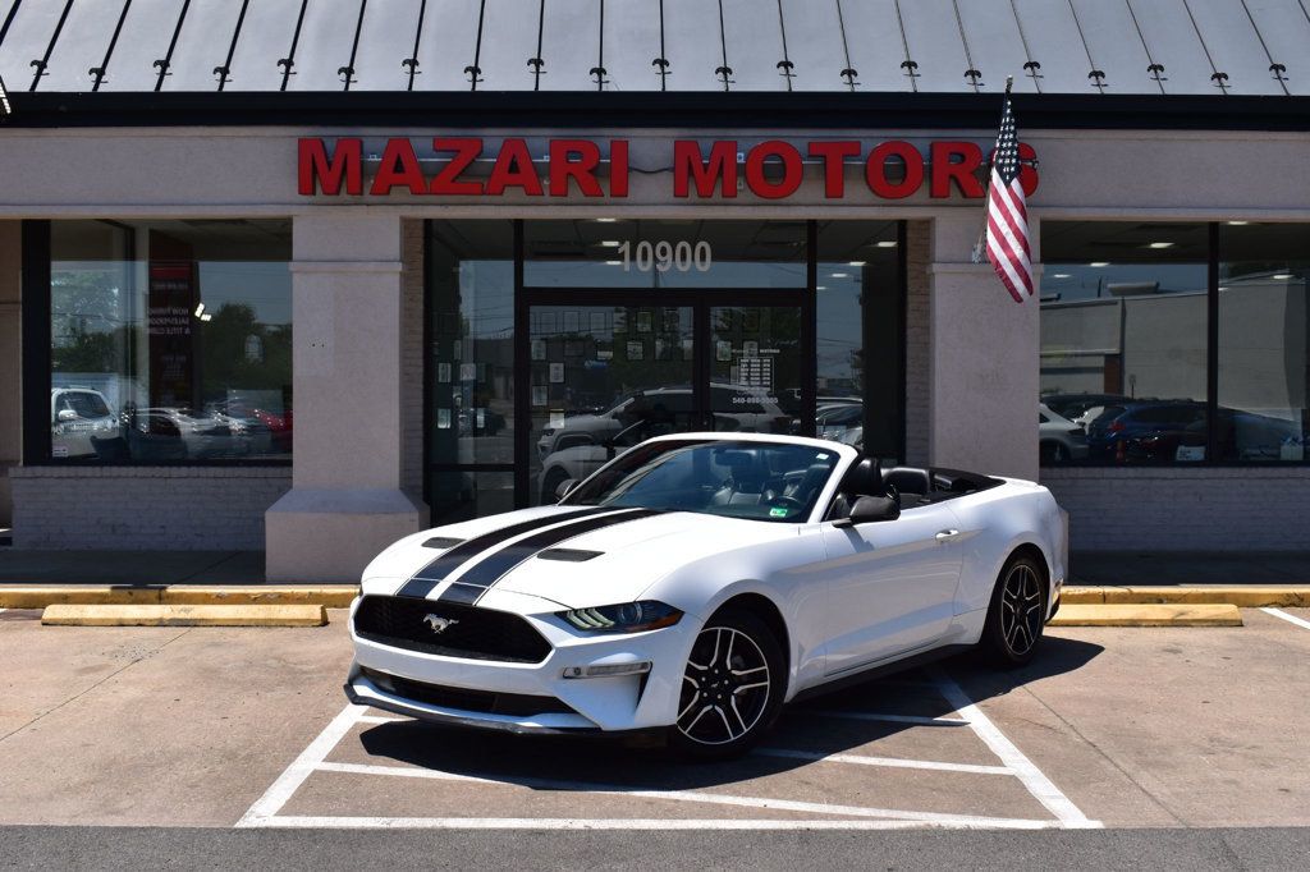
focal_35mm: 45
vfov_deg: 29.8
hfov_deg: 43.6
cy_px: 436
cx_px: 655
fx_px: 1637
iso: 280
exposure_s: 1/500
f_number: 11
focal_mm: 30
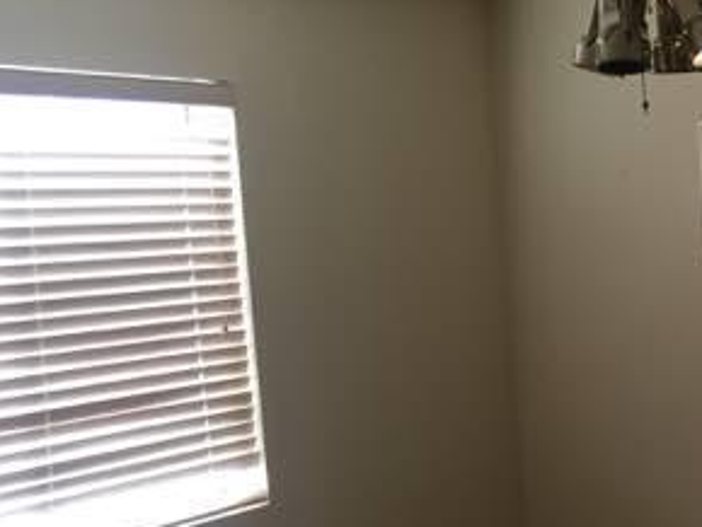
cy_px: 343
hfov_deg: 28.1
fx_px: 1299
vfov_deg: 22.9
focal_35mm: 64
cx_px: 731
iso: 32
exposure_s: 1/30
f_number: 2.2
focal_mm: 4.15
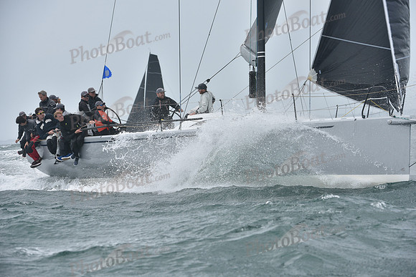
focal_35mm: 200
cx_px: 208
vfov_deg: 6.9
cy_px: 138
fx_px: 2312
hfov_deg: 10.3
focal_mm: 200
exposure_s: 1/1000
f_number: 8
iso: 320
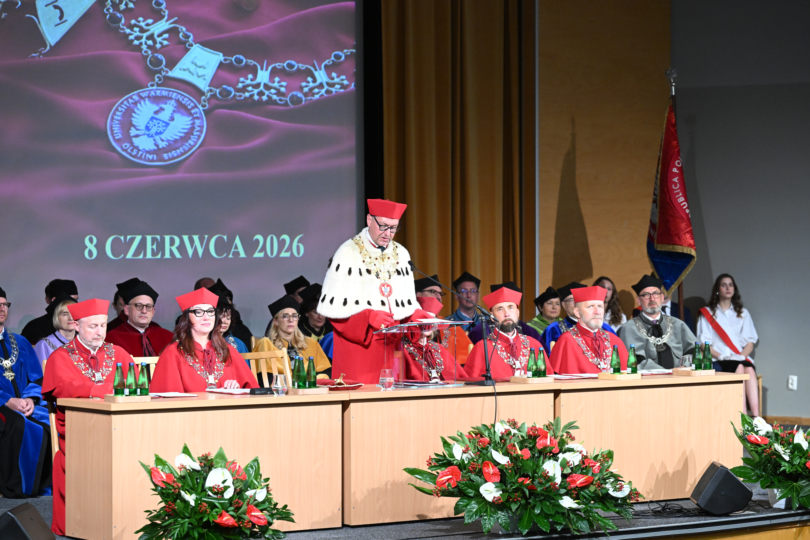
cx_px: 405
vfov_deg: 11.9
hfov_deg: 17.8
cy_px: 270
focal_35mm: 115
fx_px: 2587
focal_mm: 115
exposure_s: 1/320
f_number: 4
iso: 4000
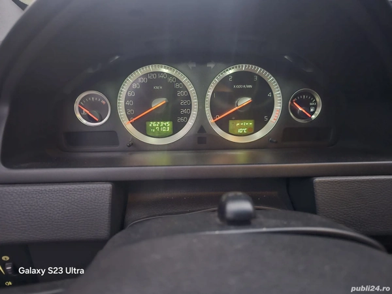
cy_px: 147
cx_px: 196
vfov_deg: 58.9
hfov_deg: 73.9
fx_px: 260
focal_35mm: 23
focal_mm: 6.3
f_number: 1.7
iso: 1000
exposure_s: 1/16.7
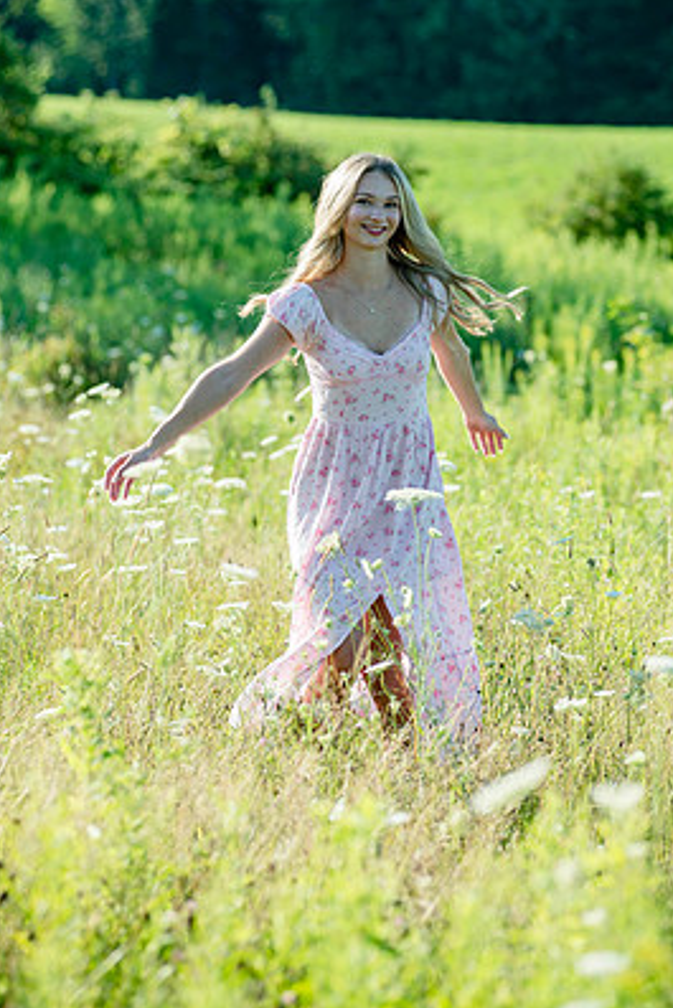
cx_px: 366
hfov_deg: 10.1
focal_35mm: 136
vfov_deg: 15.1
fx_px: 3810
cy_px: 485
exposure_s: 1/500
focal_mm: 120
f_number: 4
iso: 160
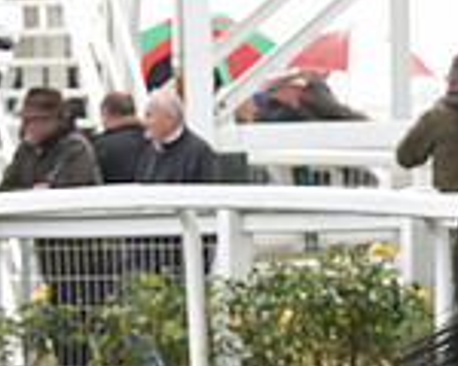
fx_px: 6384
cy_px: 194
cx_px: 870
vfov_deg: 3.3
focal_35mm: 471
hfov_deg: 4.1
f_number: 5.6
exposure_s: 1/250
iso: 1000
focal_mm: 130
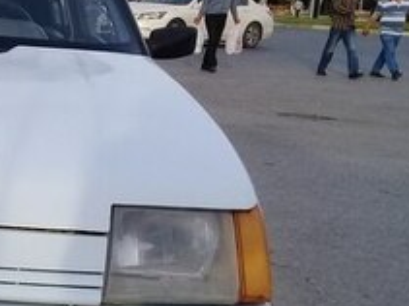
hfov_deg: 18.0
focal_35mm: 97
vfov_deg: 15.2
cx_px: -211
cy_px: 206
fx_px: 1145
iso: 50
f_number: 2.2
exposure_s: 1/747
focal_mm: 3.3
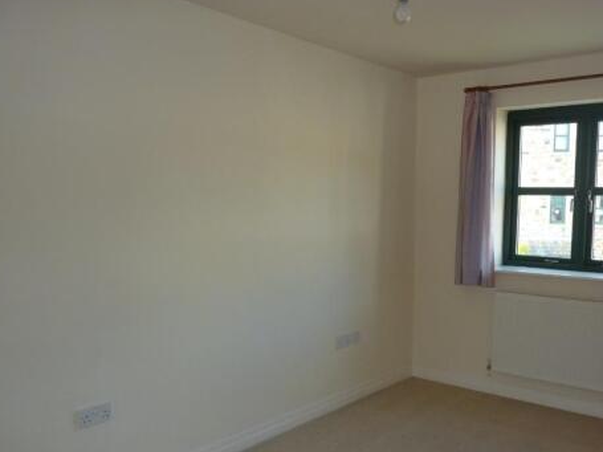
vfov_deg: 43.9
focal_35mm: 32
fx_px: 557
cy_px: 276
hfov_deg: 56.2
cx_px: 374
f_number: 3.3
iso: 100
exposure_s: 1/30
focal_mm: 4.1
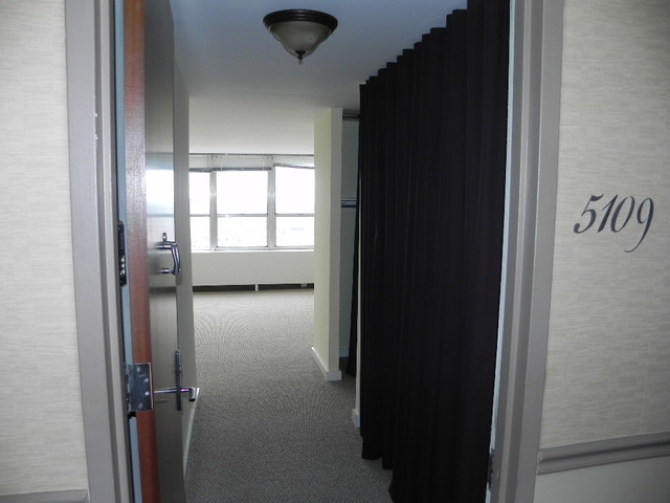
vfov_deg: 53.1
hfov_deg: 67.3
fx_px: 503
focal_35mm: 26
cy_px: 252
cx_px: 335
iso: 160
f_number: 2.8
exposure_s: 1/55.2
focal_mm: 4.6
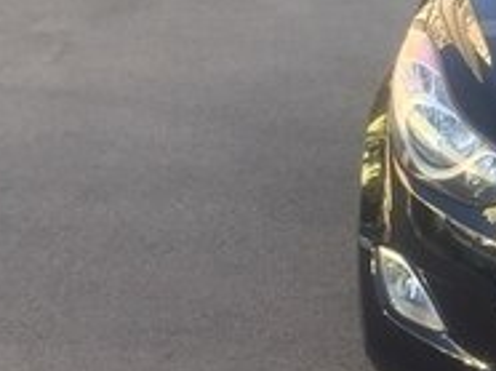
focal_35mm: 103
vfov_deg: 14.2
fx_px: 1474
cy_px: 60
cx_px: 752
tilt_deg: -11.4
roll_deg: -2.1
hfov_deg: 17.2
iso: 32
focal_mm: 4.15
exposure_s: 1/133
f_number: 2.2
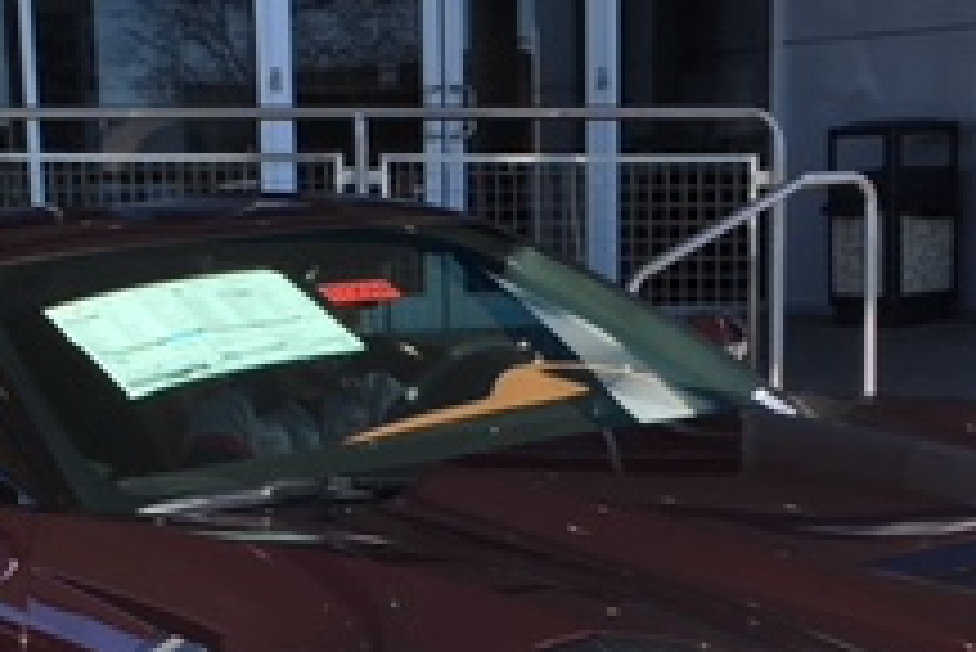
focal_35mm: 89
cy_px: 818
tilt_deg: -13.9
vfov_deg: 14.8
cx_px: 387
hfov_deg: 22.8
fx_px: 2414
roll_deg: +1.4
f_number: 2.2
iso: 25
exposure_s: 1/874
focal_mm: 4.15
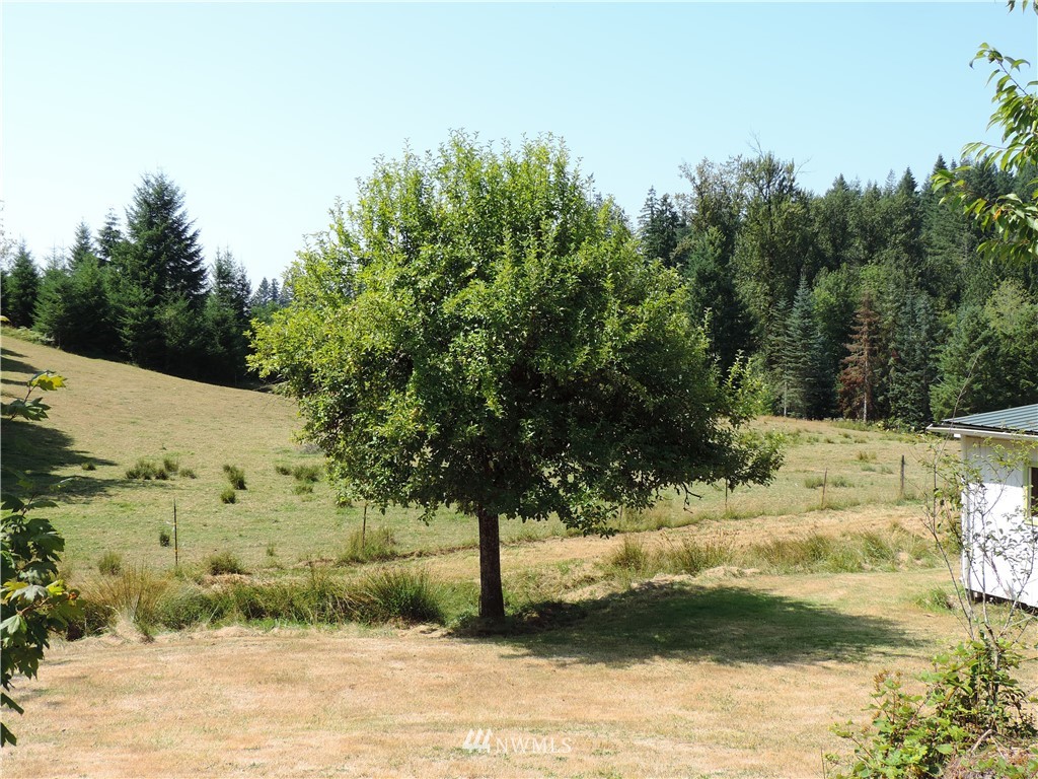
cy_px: 390
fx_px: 1199
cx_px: 519
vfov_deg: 36.0
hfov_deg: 46.8
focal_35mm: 40
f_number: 3.3
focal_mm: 7.1
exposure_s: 1/500
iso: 80
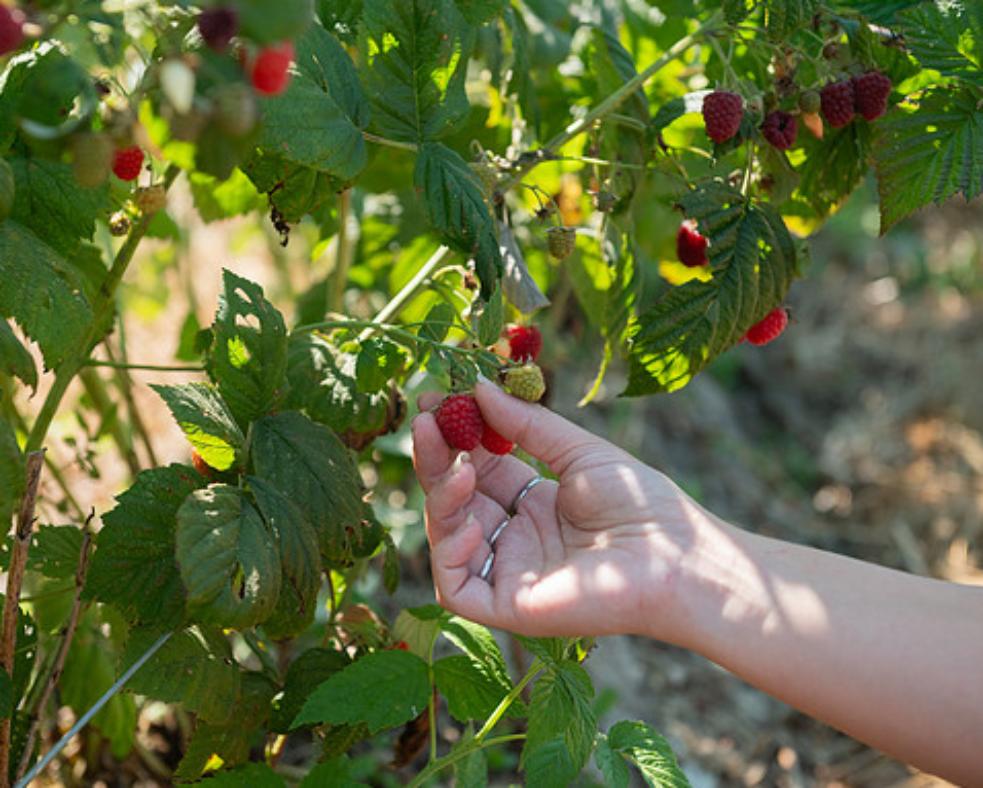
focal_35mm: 66
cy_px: 392
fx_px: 1921
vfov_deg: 23.2
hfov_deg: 28.7
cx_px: 413
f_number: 4
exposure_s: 1/1250
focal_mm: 58
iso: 500
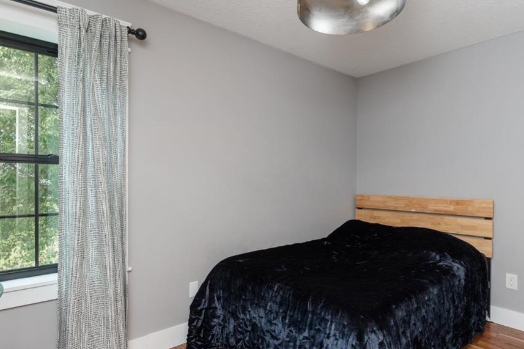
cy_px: 175
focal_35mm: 21
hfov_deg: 81.0
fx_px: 306
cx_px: 284
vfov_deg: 59.5
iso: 250
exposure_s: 1/100
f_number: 5.6
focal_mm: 12
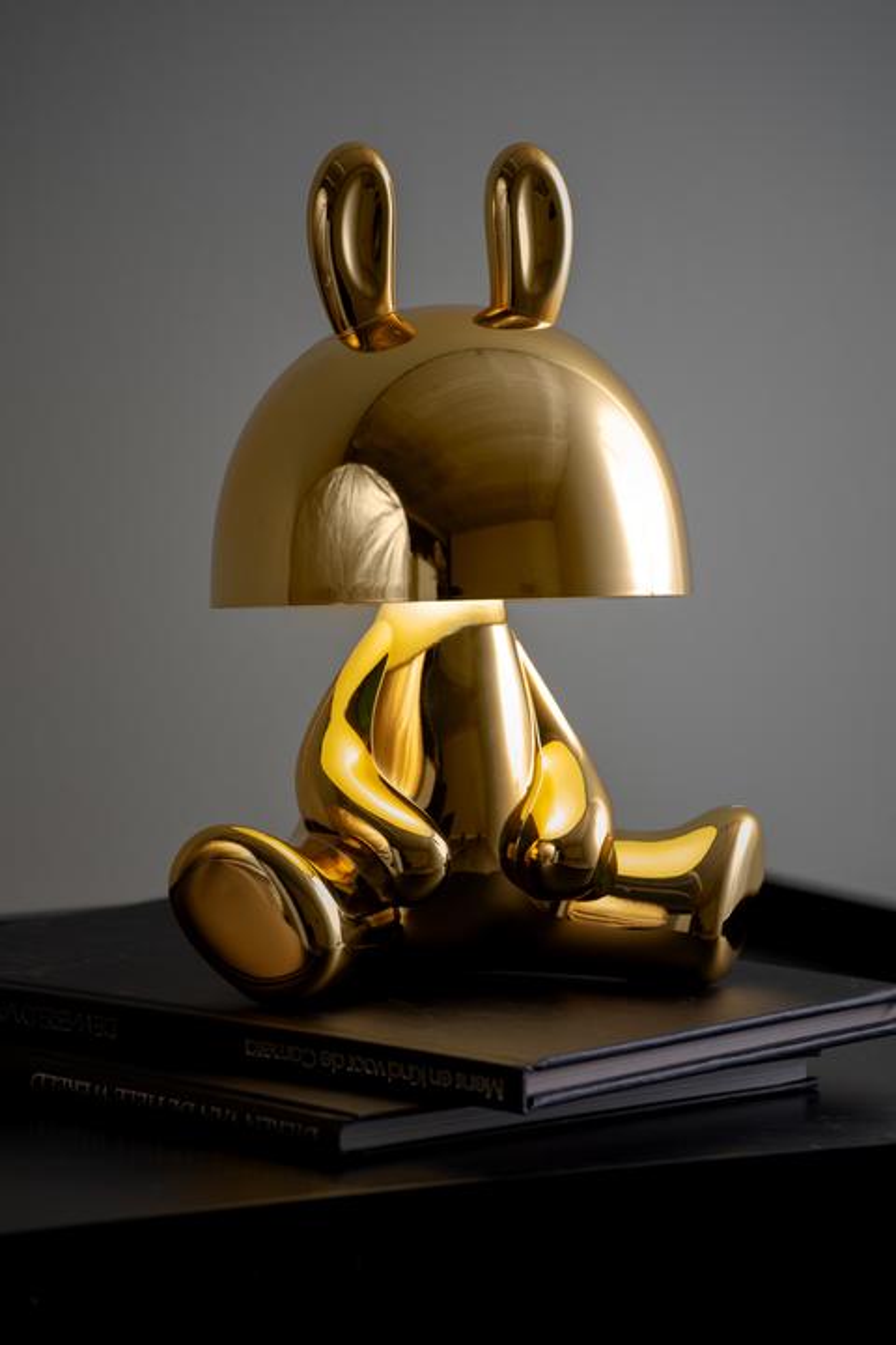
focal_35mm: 170
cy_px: 672
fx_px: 6346
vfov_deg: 12.1
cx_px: 448
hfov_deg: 8.1
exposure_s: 1/5
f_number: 7.1
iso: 50
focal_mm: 170
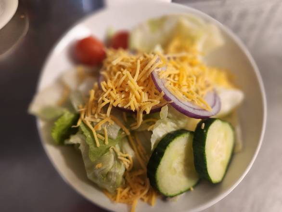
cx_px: 141
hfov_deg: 73.9
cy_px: 106
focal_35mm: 23
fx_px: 187
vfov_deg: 58.9
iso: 320
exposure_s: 1/40
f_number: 1.8
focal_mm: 5.4
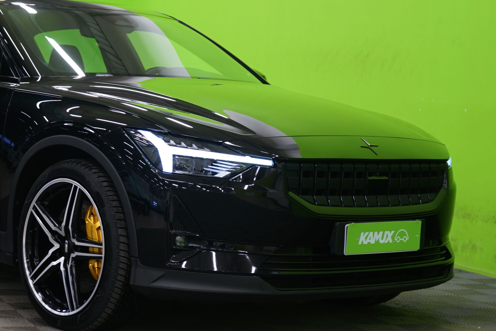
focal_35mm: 92
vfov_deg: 14.8
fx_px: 1267
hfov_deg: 21.9
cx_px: 105
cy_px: 119
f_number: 5
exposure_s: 1/8
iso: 400
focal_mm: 52
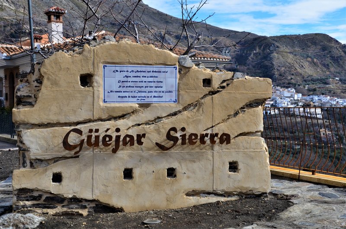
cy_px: 114
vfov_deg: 25.6
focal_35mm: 52
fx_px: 504
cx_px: 173
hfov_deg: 37.9
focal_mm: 35
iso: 400
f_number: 11
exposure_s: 1/400
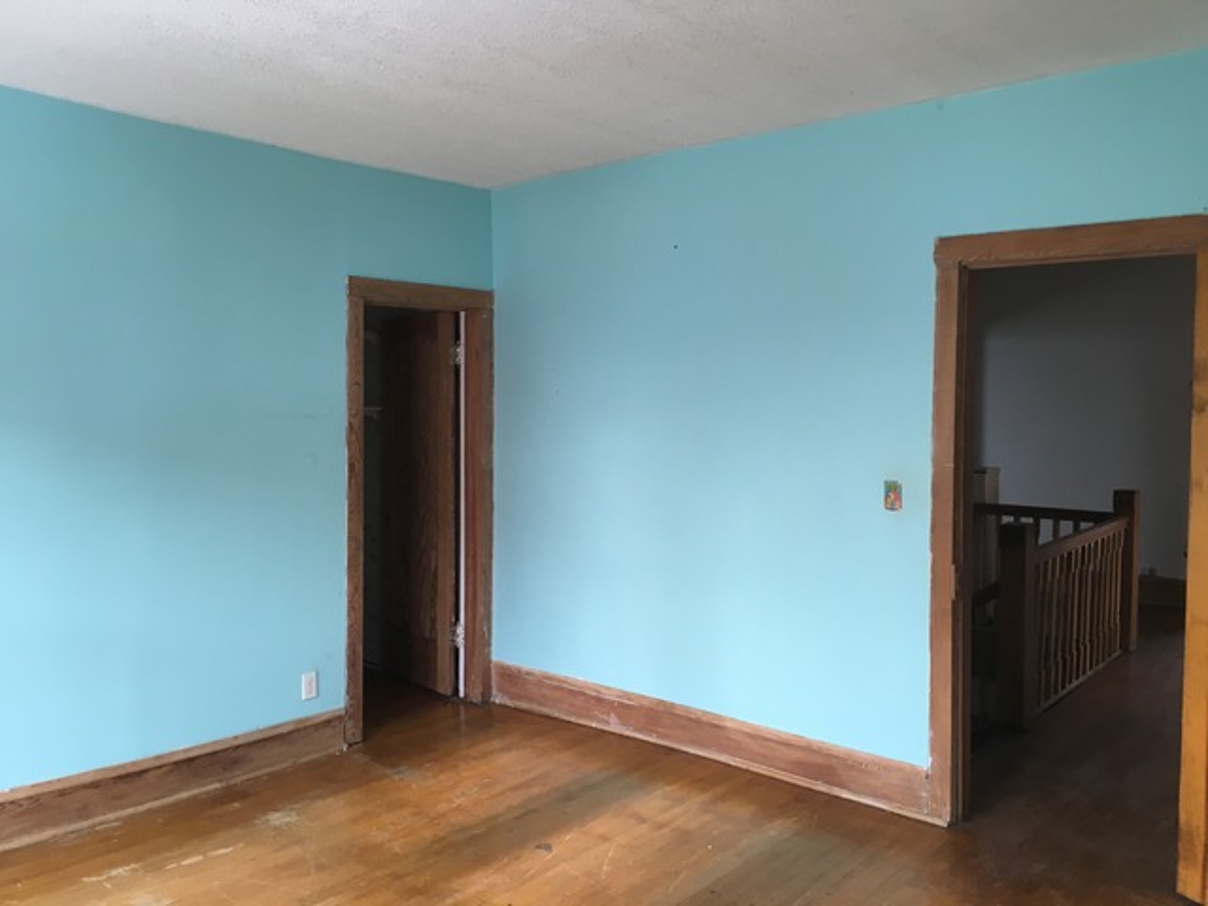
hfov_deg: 61.7
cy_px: 453
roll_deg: +0.1
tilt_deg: -4.2
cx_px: 604
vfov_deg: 48.2
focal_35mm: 29
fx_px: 1012
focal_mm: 4.15
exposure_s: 1/30
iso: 50
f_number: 2.2
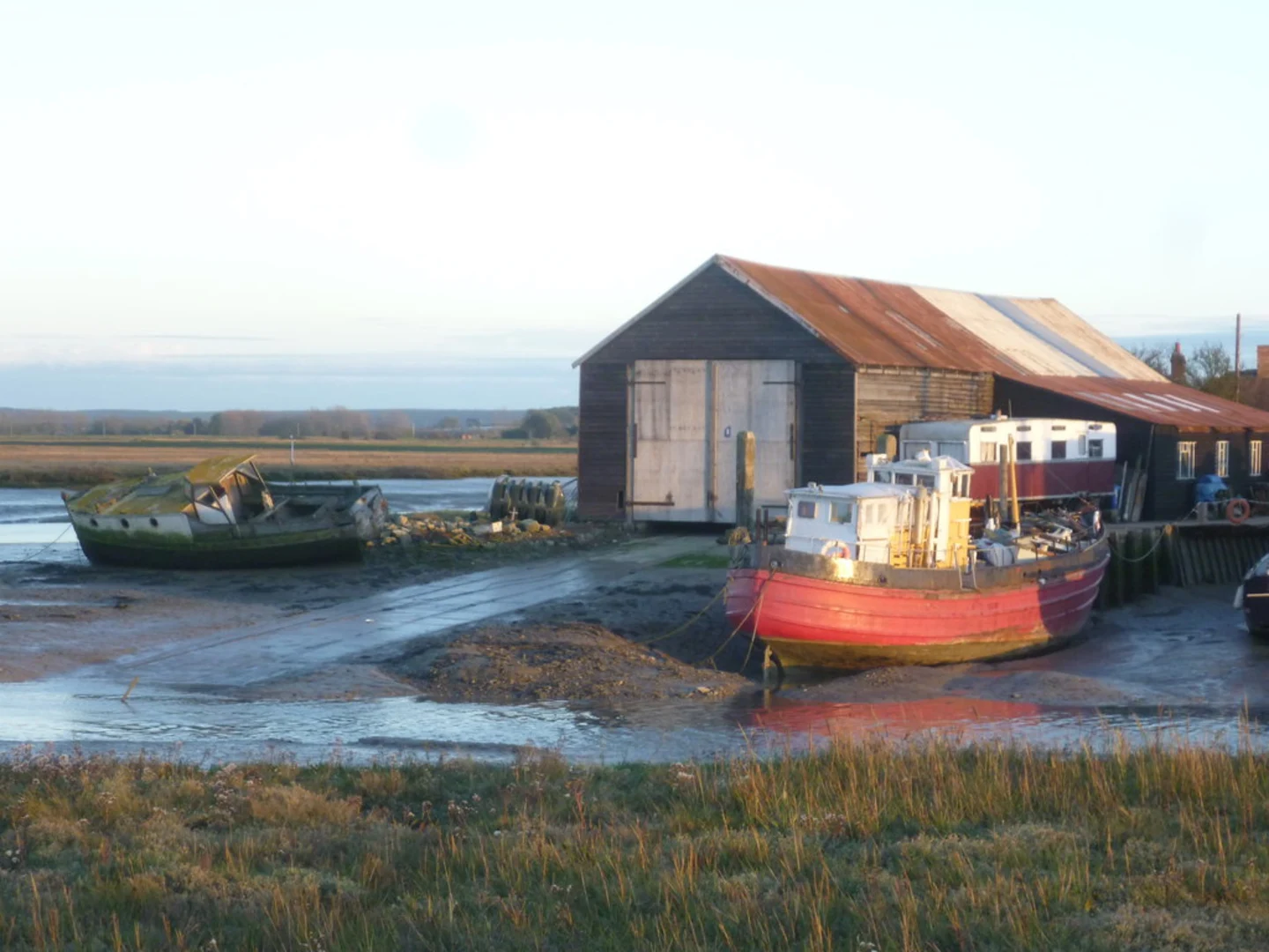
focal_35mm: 88
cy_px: 476
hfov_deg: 22.3
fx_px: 3226
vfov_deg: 16.8
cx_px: 634
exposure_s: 1/100
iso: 200
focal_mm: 15.7
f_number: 5.1
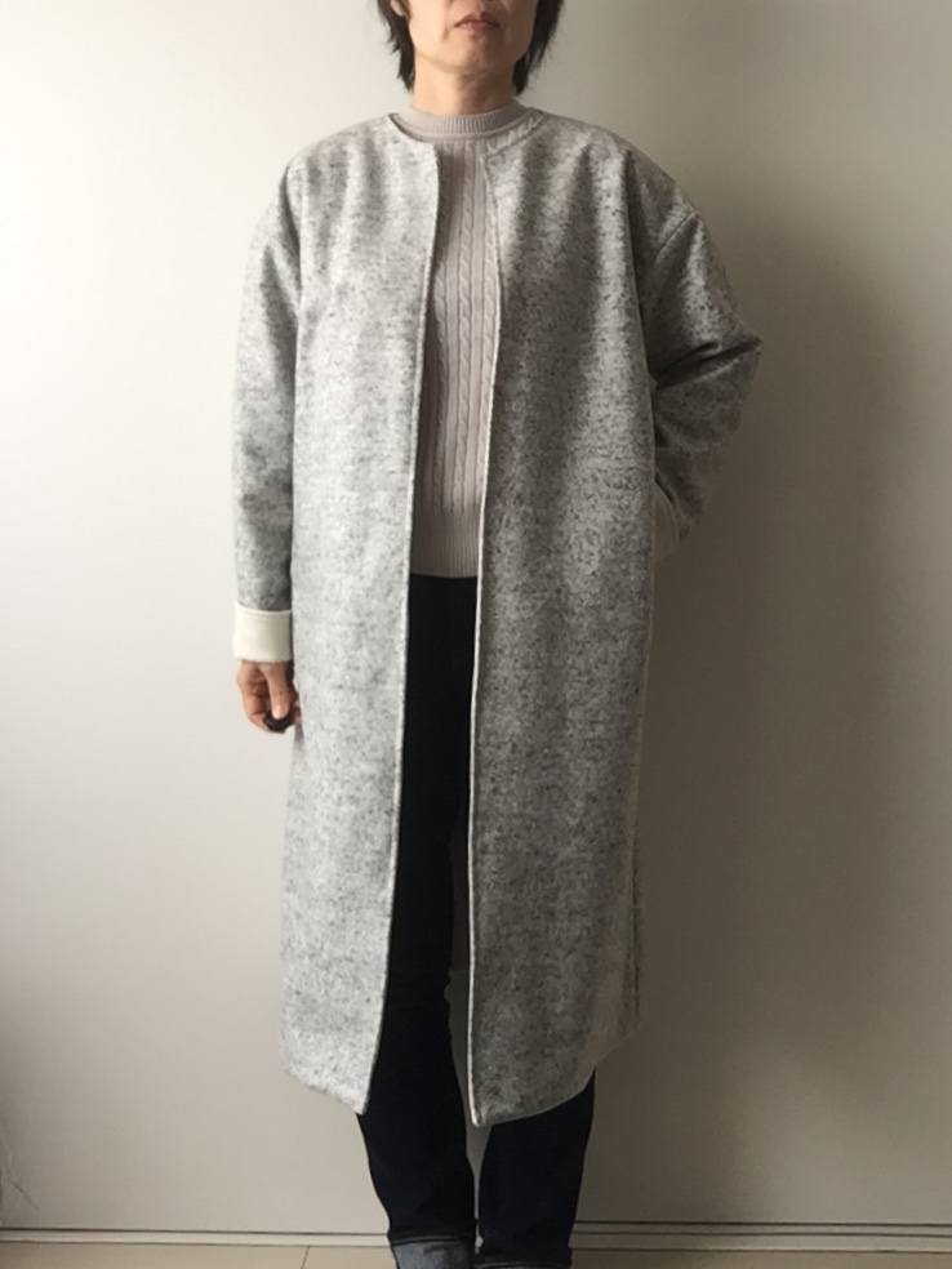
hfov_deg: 45.4
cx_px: 476
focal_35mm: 31
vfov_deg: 58.4
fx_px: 1137
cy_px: 634
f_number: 2.2
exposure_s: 1/30
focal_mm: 2.65
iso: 40
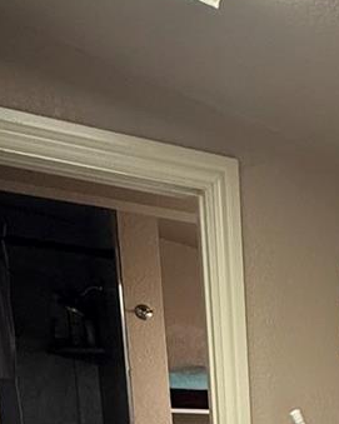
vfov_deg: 23.8
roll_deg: -2.4
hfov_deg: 21.5
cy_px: 647
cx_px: 475
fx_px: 778
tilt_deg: -13.8
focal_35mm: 62
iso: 200
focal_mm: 2.22
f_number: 2.2
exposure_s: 1/120
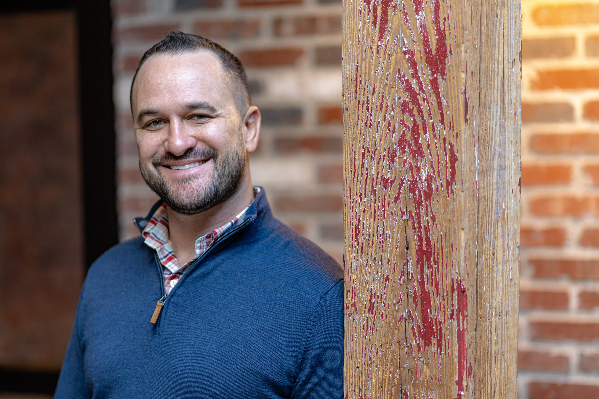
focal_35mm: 85
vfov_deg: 16.1
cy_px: 200
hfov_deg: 23.9
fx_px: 1414
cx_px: 300
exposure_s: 1/80
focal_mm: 85
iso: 200
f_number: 1.8
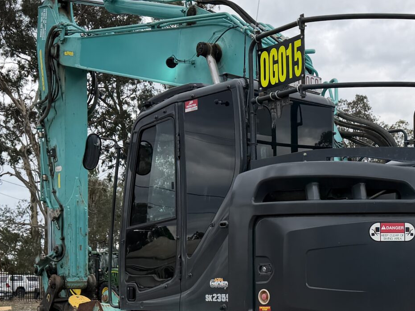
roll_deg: +1.0
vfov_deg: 21.8
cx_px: 339
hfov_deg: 28.7
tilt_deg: +1.7
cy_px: 271
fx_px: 791
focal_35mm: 66
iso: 80
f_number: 1.78
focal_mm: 6.76
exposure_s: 1/1949
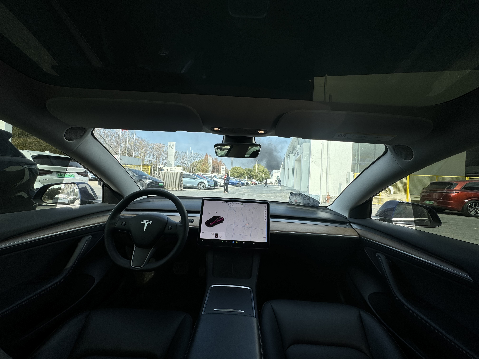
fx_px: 194
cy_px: 180
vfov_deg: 85.7
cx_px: 240
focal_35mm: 14
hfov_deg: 102.1
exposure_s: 1/544
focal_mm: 2.22
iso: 40
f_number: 2.2
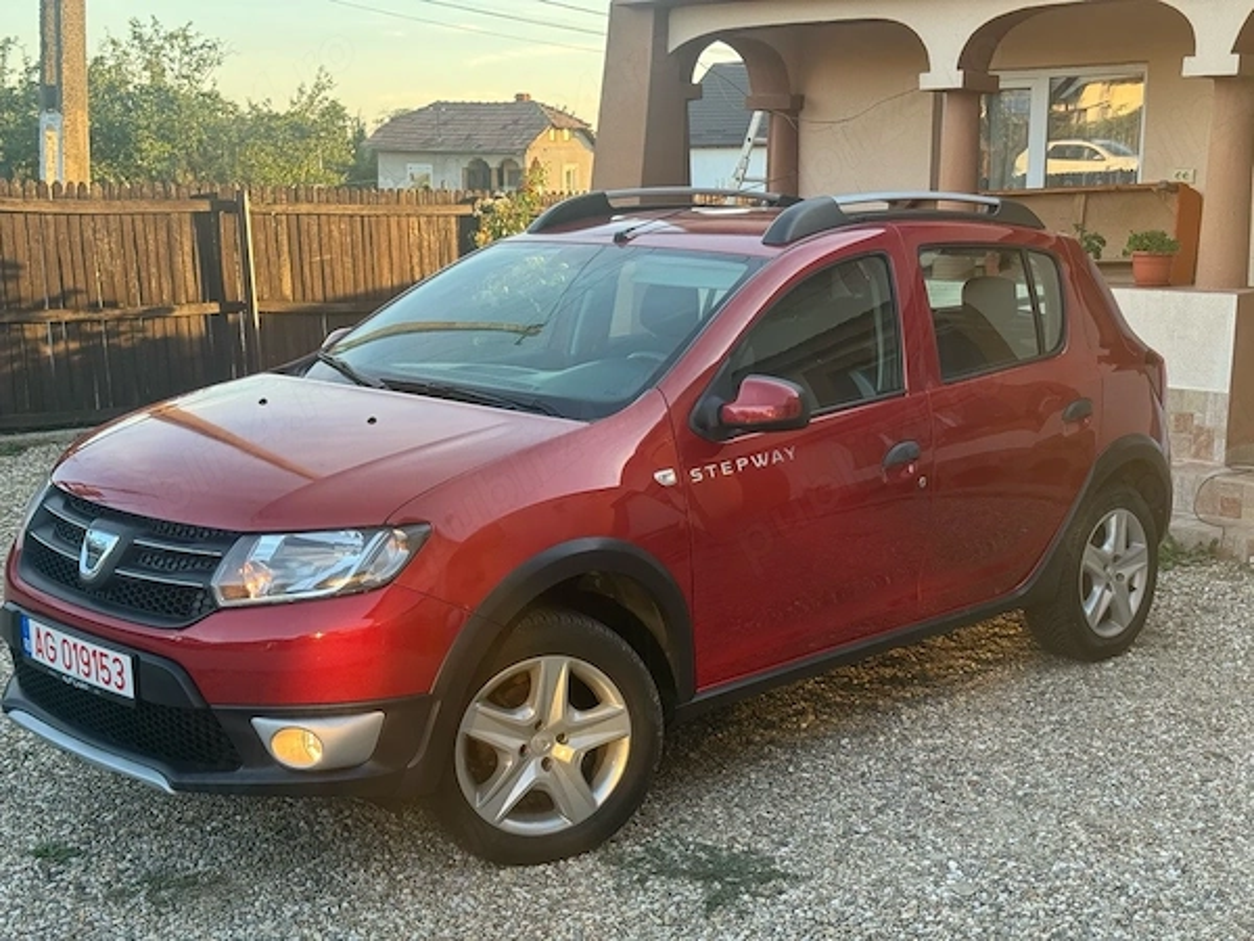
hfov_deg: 39.7
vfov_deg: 30.3
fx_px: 1739
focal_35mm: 48
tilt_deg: -9.8
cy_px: 470
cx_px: 627
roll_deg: +0.8
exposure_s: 1/224
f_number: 1.78
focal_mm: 6.76
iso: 64
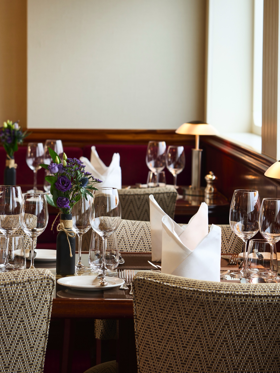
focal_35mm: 134
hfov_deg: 11.0
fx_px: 1445
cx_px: 60
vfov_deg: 14.7
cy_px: 171
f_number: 5.6
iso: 200
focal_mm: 85
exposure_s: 1/25
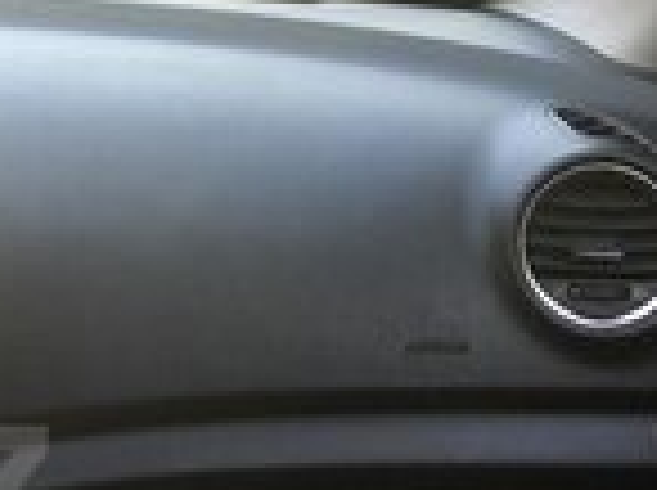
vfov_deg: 11.5
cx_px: -410
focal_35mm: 127
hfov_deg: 14.2
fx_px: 2406
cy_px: 492
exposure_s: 1/100
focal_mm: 3.7
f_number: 1.9
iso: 50
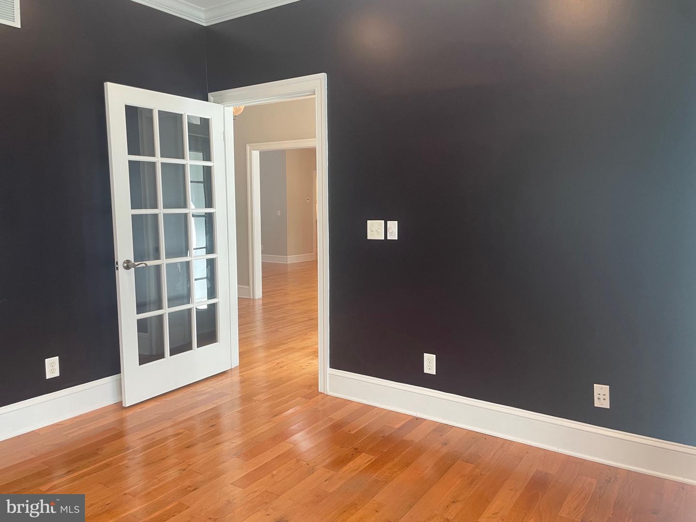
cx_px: 348
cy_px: 261
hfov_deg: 67.3
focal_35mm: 26
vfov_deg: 53.1
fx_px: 523
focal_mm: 4.2
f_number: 1.6
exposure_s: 1/60
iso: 100
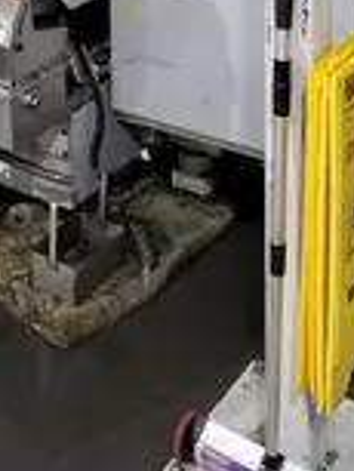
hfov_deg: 21.5
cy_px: -142
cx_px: 111
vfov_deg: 24.8
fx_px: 926
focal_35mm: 68
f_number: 1.8
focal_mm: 5.4
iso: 500
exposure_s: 1/40
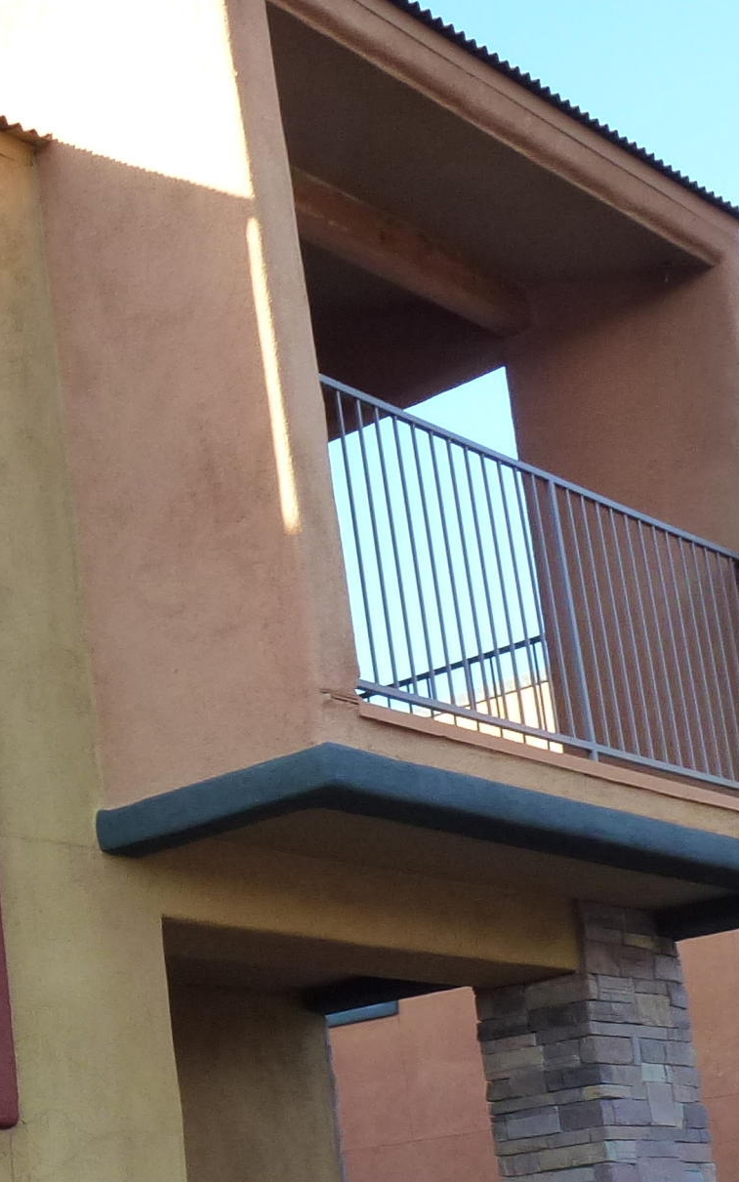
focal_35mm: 63
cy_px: 966
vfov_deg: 31.5
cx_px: -291
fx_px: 2030
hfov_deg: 18.7
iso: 160
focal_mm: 4.3
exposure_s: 1/125
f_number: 4
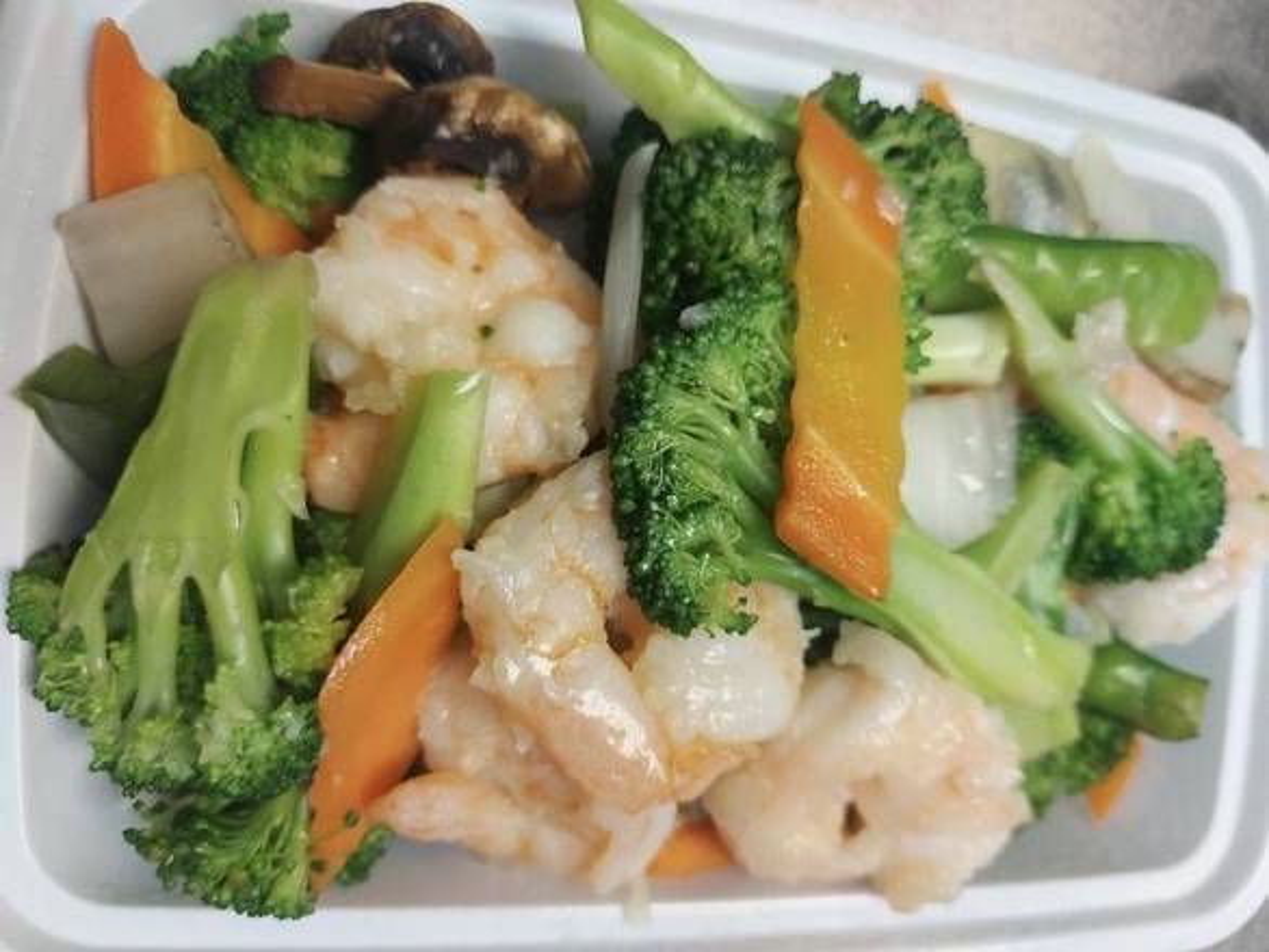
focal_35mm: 24
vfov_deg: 56.9
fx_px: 880
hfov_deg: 71.6
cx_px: 634
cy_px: 476
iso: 200
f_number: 1.8
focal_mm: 5.23
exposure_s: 1/60.2
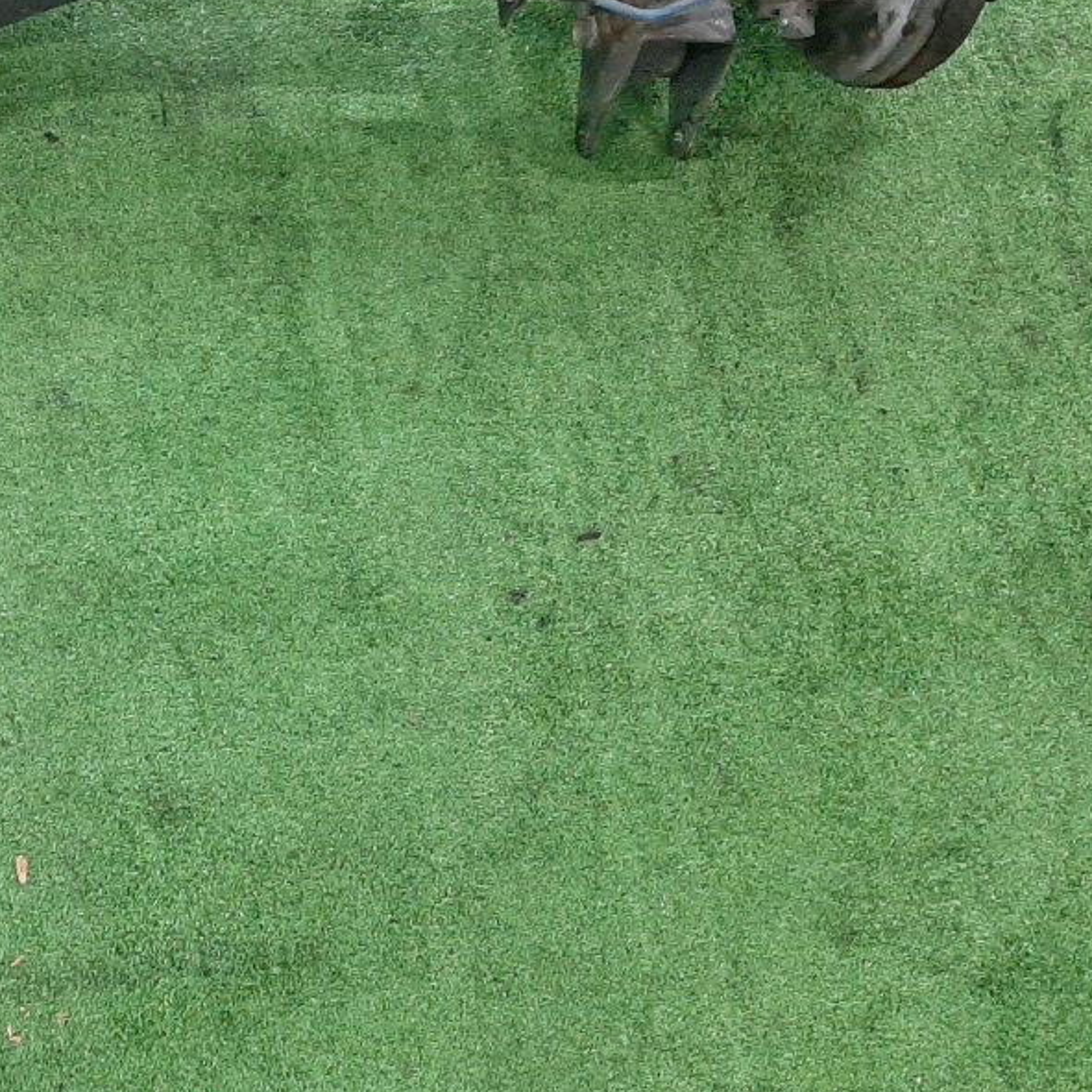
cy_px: 220
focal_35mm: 56
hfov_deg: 27.2
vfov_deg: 29.9
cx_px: -192
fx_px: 1999
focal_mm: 3.93
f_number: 1.7
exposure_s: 1/50
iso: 231
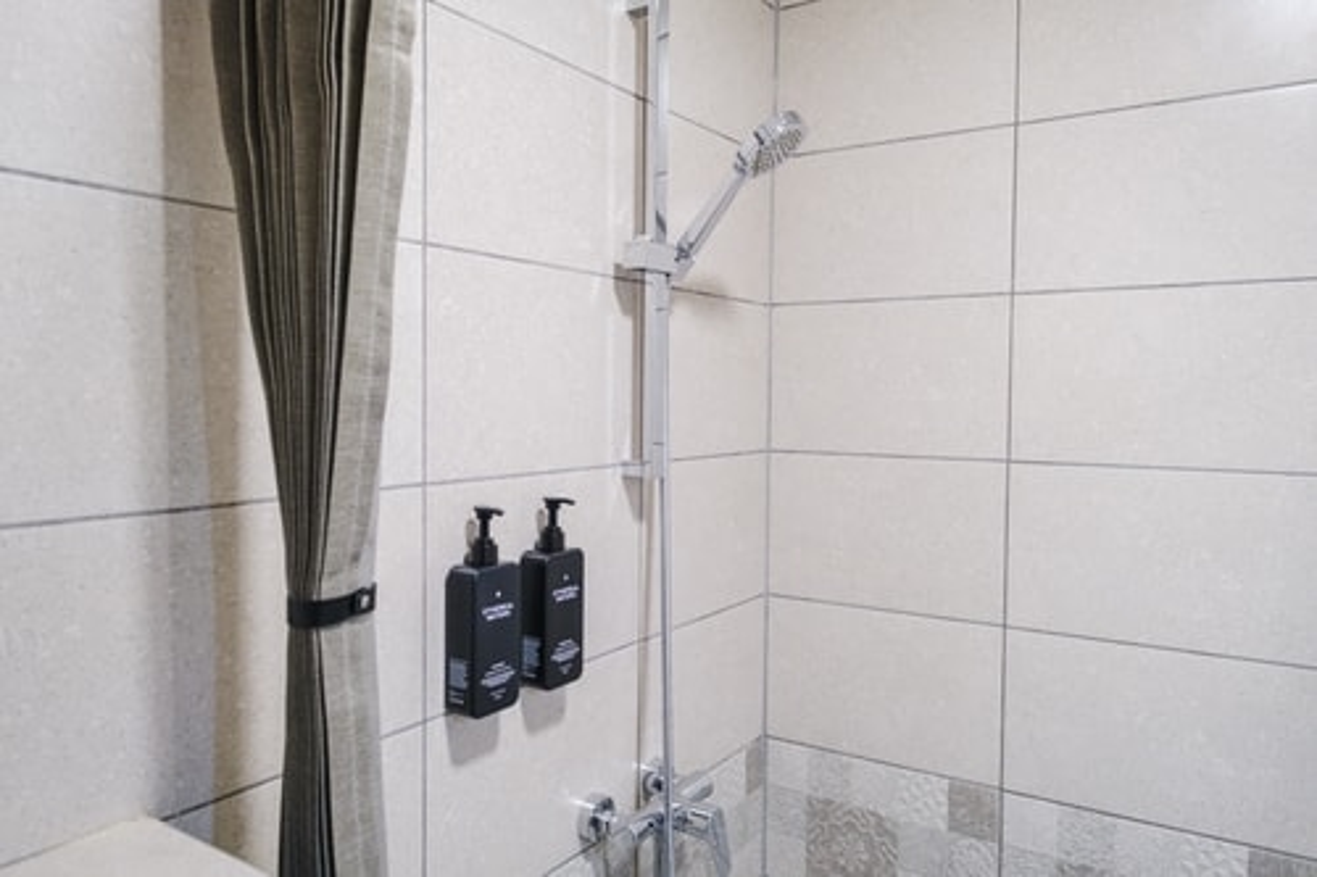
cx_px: 658
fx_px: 951
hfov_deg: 69.4
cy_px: 438
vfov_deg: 49.5
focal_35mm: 26
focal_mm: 17.4
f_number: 4
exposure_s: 1/60
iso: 2000
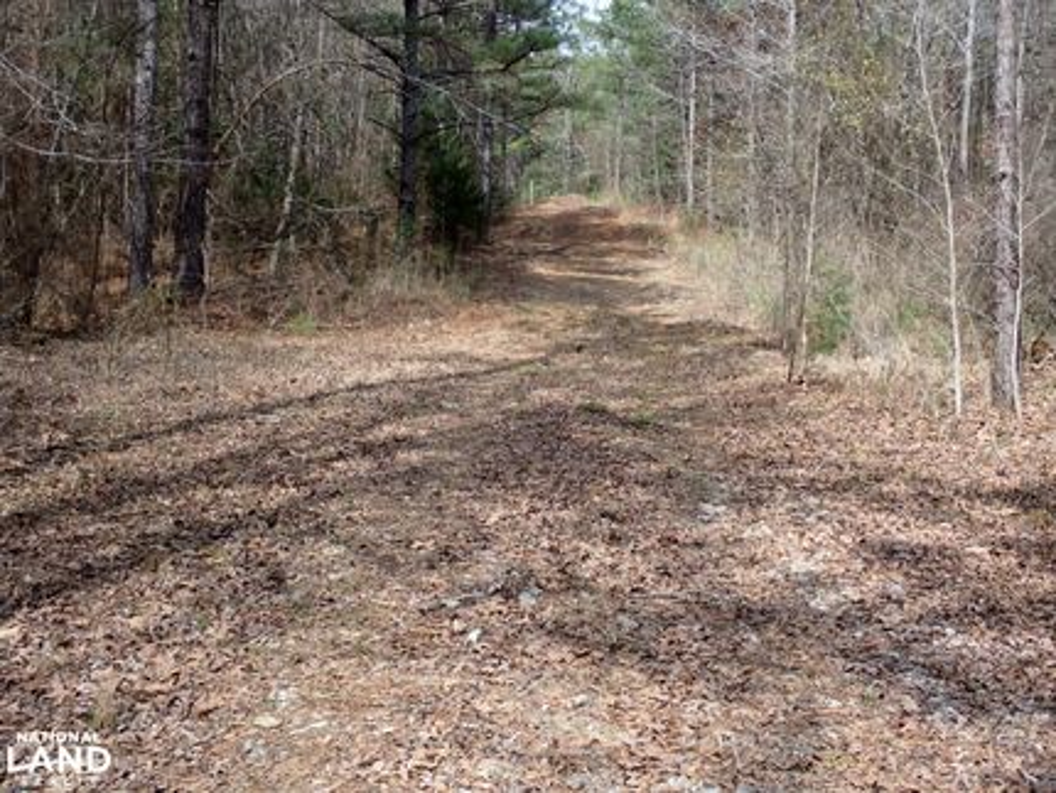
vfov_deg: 32.9
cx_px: 528
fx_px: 1343
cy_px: 396
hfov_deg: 42.9
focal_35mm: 44
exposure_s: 1/320
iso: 100
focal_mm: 7.84
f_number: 4
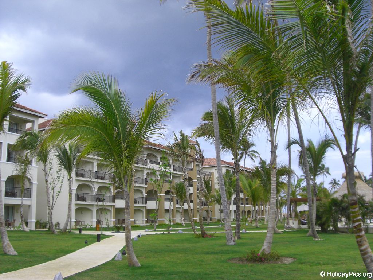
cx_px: 186
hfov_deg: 49.0
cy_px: 140
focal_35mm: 38
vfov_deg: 37.7
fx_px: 409
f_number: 8
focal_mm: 6.2
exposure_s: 1/125
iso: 100
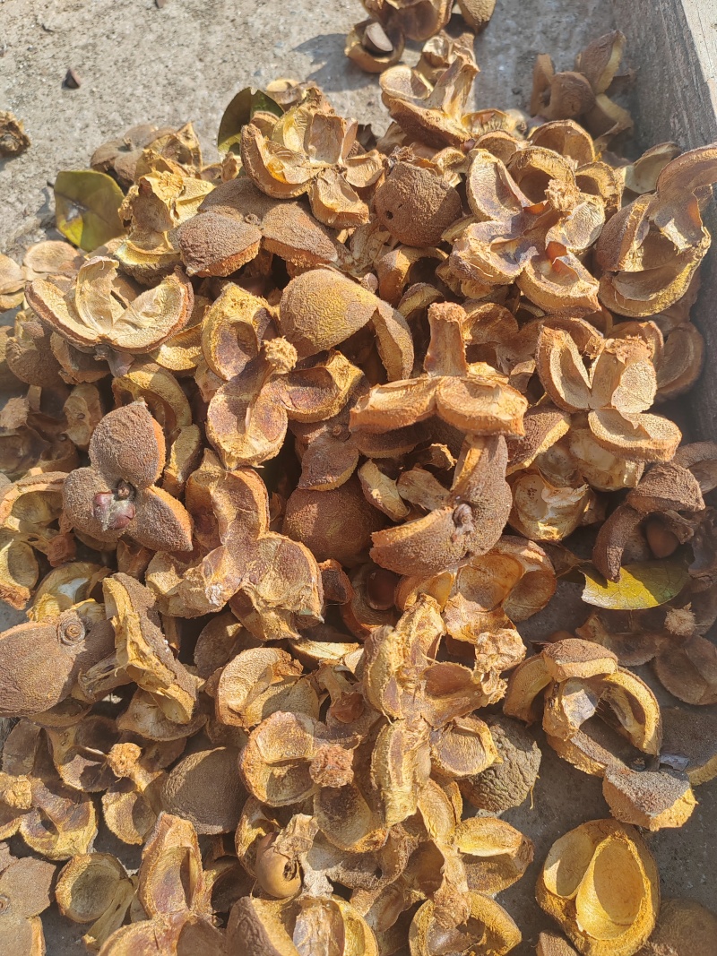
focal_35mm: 27
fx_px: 746
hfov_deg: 51.3
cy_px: 478
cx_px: 358
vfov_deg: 65.3
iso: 100
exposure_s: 1/900
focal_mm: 5.52
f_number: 1.9
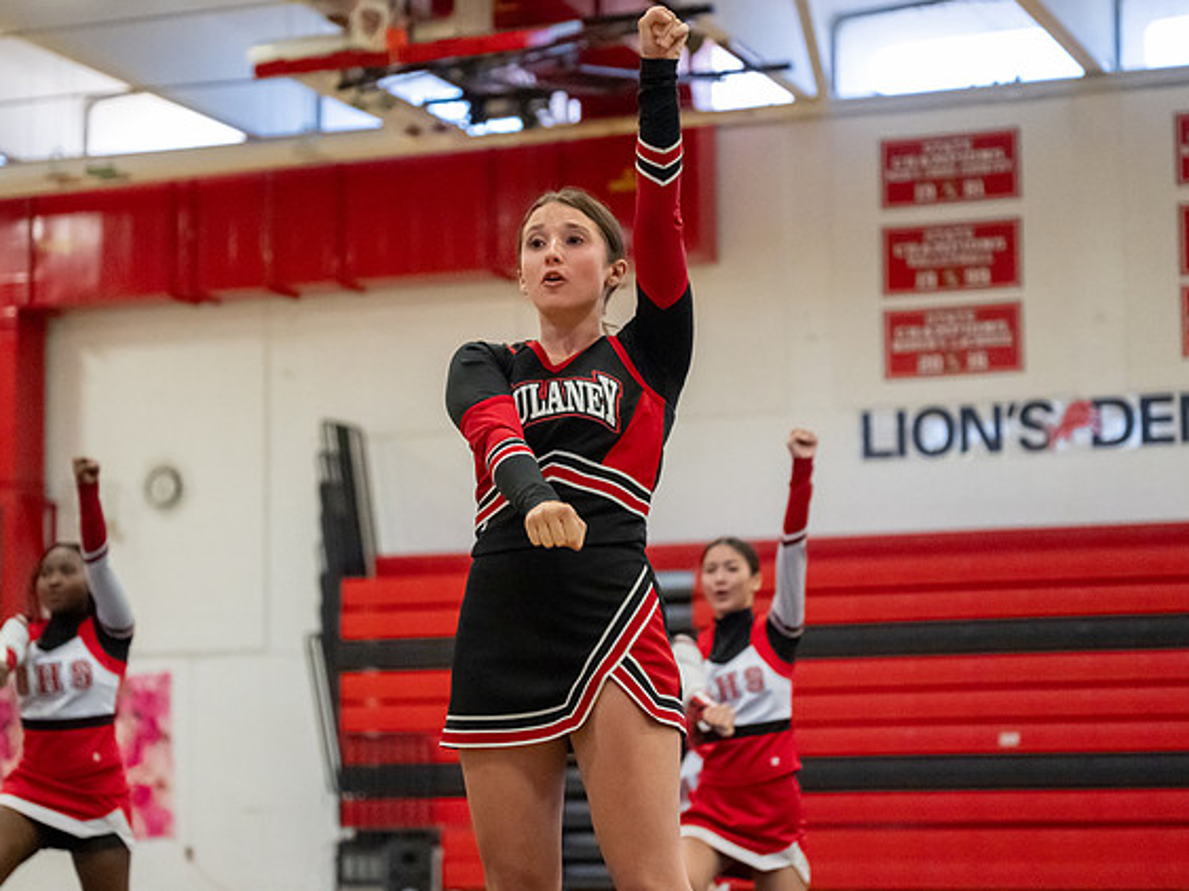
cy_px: 487
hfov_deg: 22.3
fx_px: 3022
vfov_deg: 16.8
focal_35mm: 88
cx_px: 549
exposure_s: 1/800
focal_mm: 70
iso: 9000
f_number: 2.8
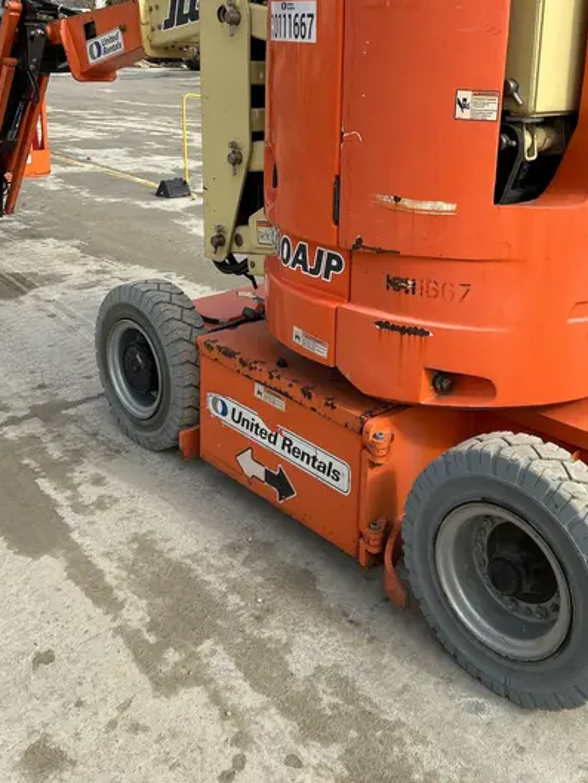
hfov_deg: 39.3
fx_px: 815
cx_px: 387
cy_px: 251
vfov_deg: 50.3
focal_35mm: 36
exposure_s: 1/3356
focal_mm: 5.7
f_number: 1.5
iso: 50
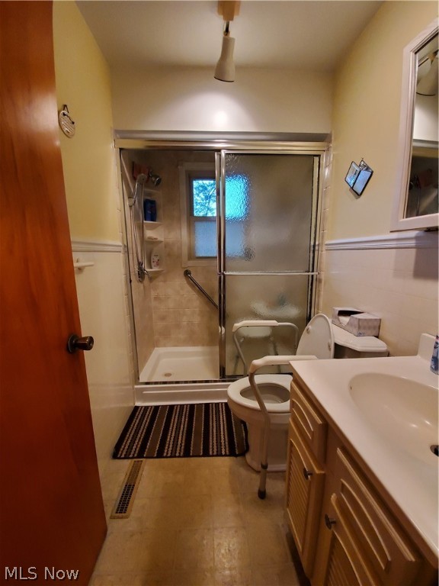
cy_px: 293
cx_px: 220
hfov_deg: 89.9
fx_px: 220
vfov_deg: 106.2
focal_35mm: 13
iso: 320
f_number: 2.2
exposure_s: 1/59
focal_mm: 1.8
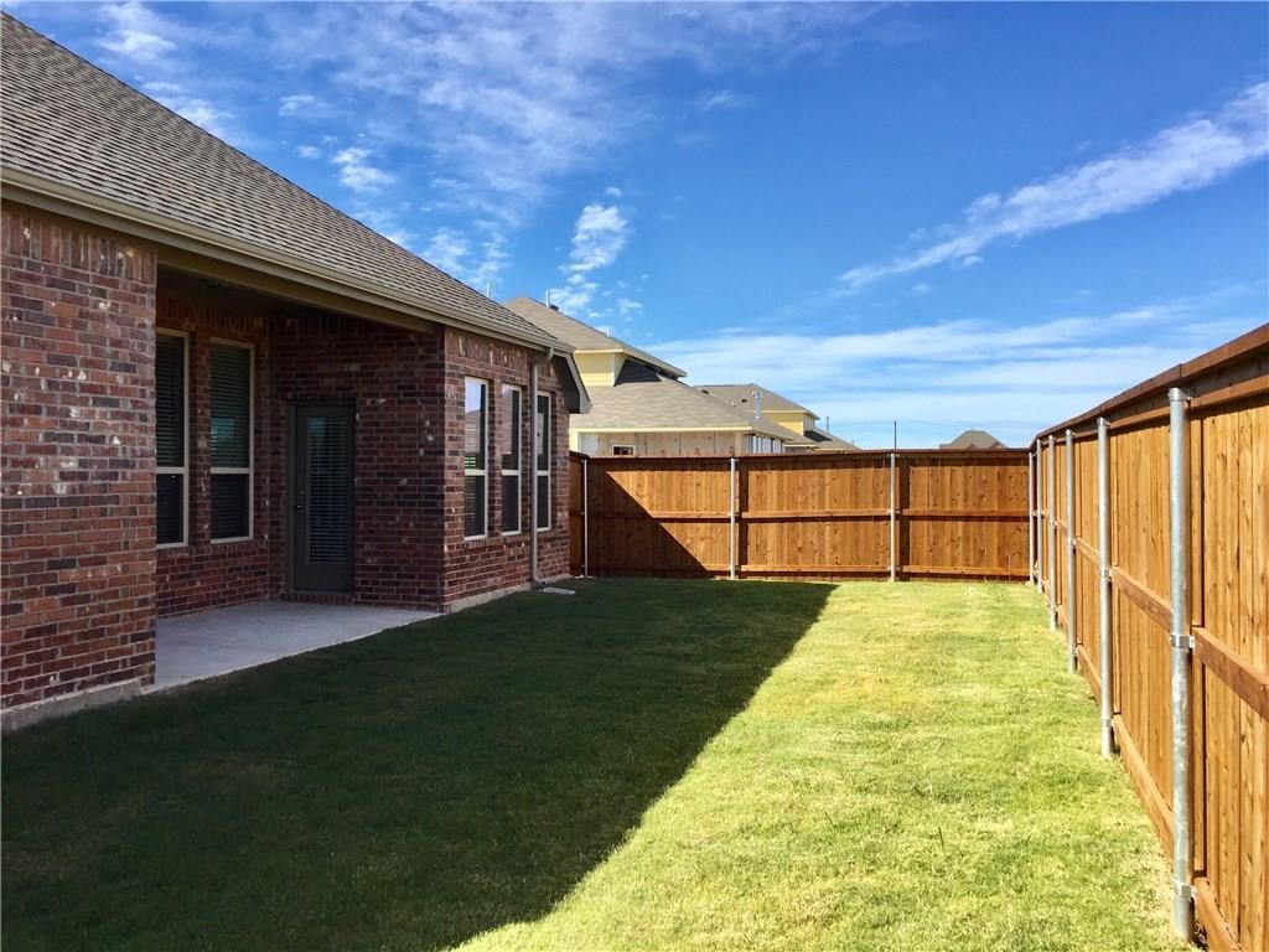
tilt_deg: -1.4
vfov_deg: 48.2
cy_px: 476
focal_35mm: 29
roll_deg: -1.0
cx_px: 634
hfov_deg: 61.7
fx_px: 1063
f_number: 2.2
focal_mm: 4.15
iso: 32
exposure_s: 1/1364
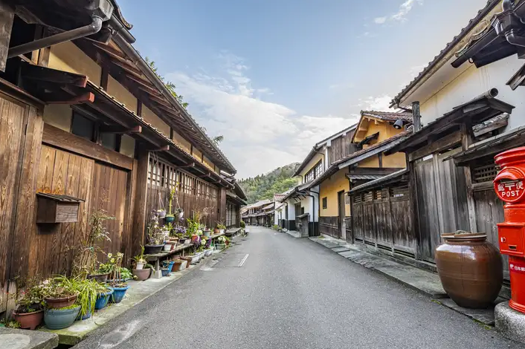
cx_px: 294
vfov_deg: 70.3
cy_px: 189
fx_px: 248
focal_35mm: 17
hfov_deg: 92.9
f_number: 10
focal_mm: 15
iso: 200
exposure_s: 1/50
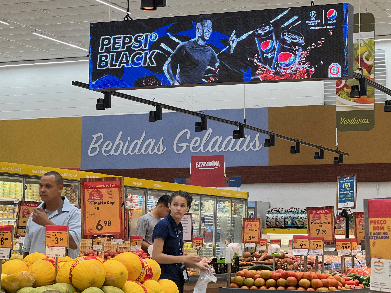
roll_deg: -1.0
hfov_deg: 20.9
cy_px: 132
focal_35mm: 94
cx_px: 204
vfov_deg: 15.7
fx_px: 1062
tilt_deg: +6.5
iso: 250
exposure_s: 1/120
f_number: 2.8
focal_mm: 9
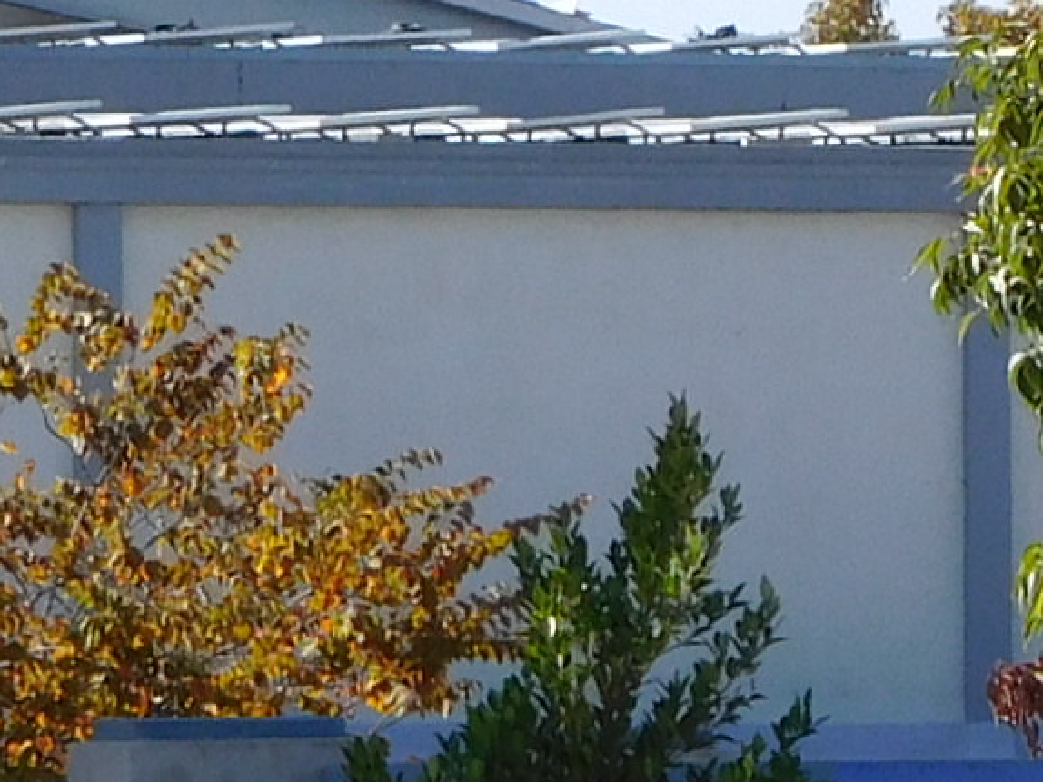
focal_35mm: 637
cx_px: 2033
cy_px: 927
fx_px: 19185
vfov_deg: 2.3
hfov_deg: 3.1
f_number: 4.9
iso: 125
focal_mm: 20
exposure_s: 1/500
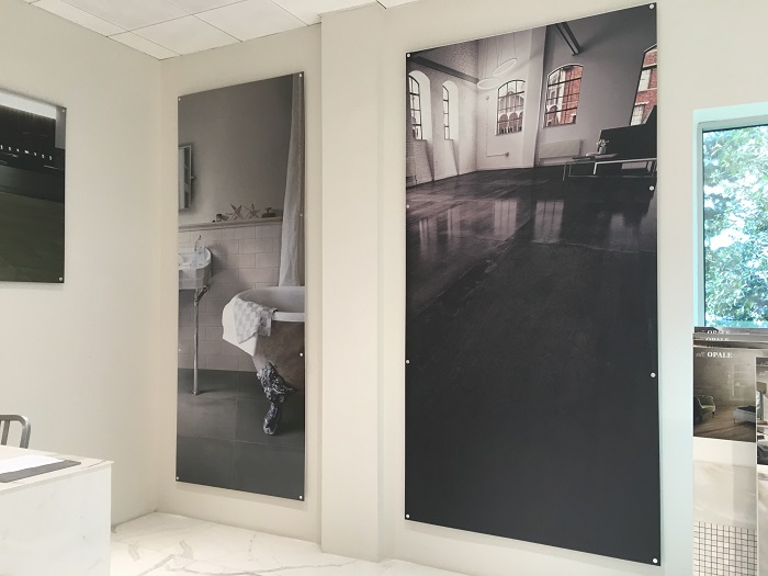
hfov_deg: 61.7
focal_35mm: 29
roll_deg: -0.1
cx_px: 384
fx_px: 643
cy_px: 288
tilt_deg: -0.8
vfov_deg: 48.2
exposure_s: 1/30
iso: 40
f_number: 2.2
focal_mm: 4.15
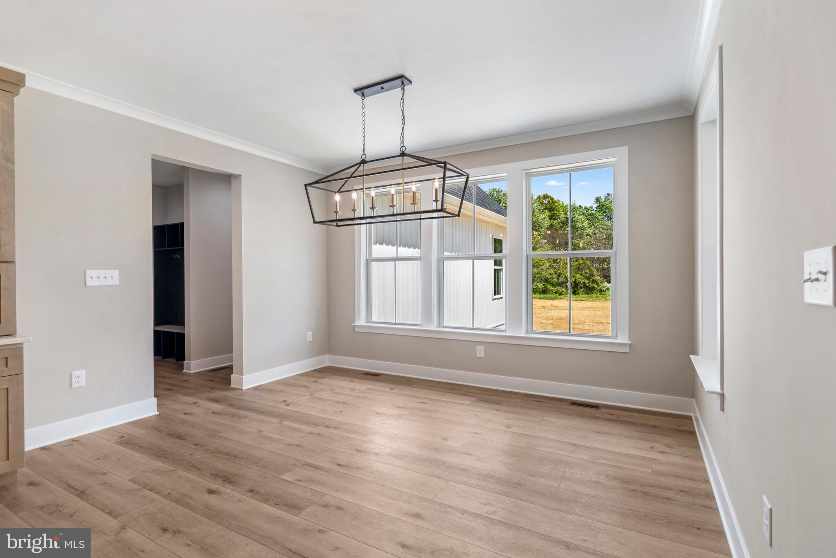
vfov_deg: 73.8
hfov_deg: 96.7
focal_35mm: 16
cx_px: 418
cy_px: 279
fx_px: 372
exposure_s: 1/15
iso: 640
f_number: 8
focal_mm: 16
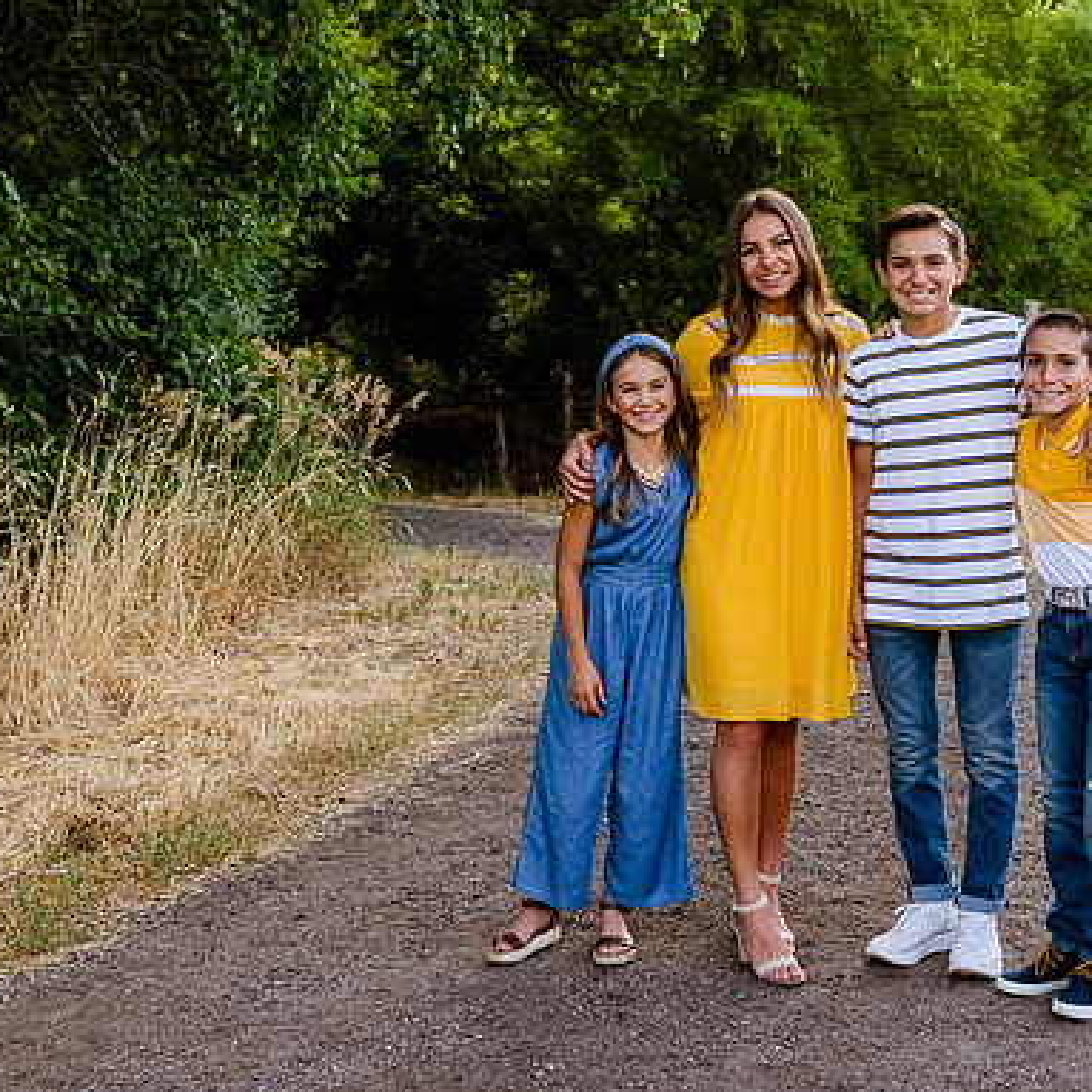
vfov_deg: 28.6
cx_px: 580
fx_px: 2141
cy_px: 500
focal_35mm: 60
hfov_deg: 28.6
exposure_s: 1/160
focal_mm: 38
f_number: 6.3
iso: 1000
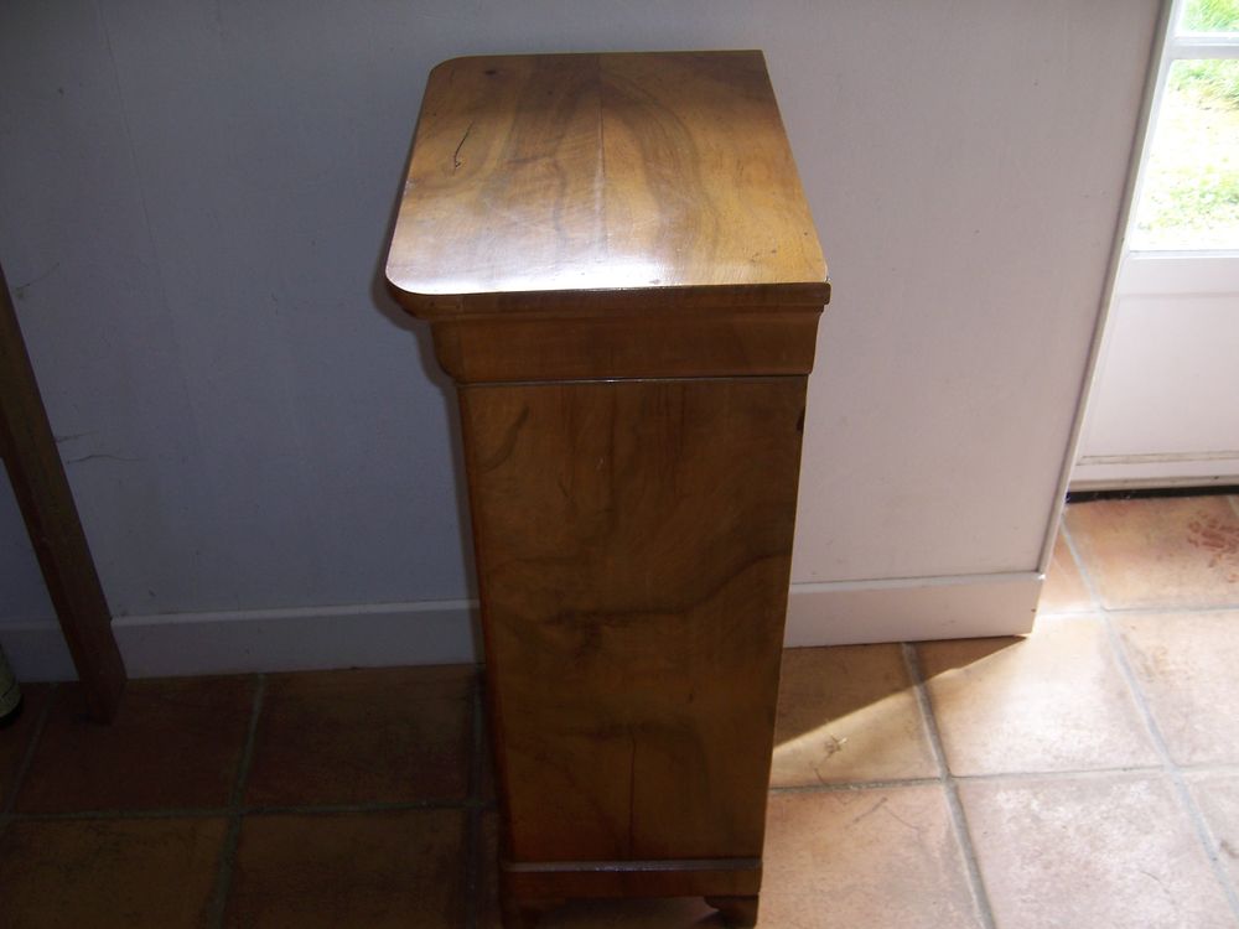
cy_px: 464
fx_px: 1289
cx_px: 620
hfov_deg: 51.4
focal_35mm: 36
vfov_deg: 39.7
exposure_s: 1/60
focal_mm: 6.2
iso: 80
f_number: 2.8
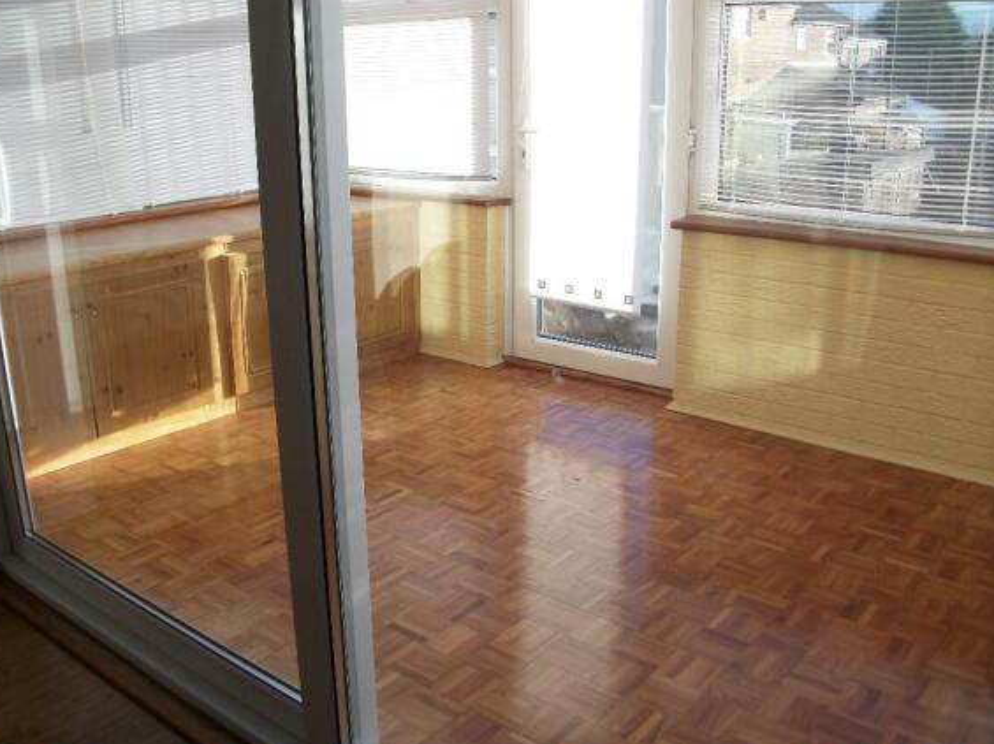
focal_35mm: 32
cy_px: 367
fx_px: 918
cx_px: 486
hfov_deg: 56.8
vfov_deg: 44.1
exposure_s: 1/172
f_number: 2.9
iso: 80
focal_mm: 5.7
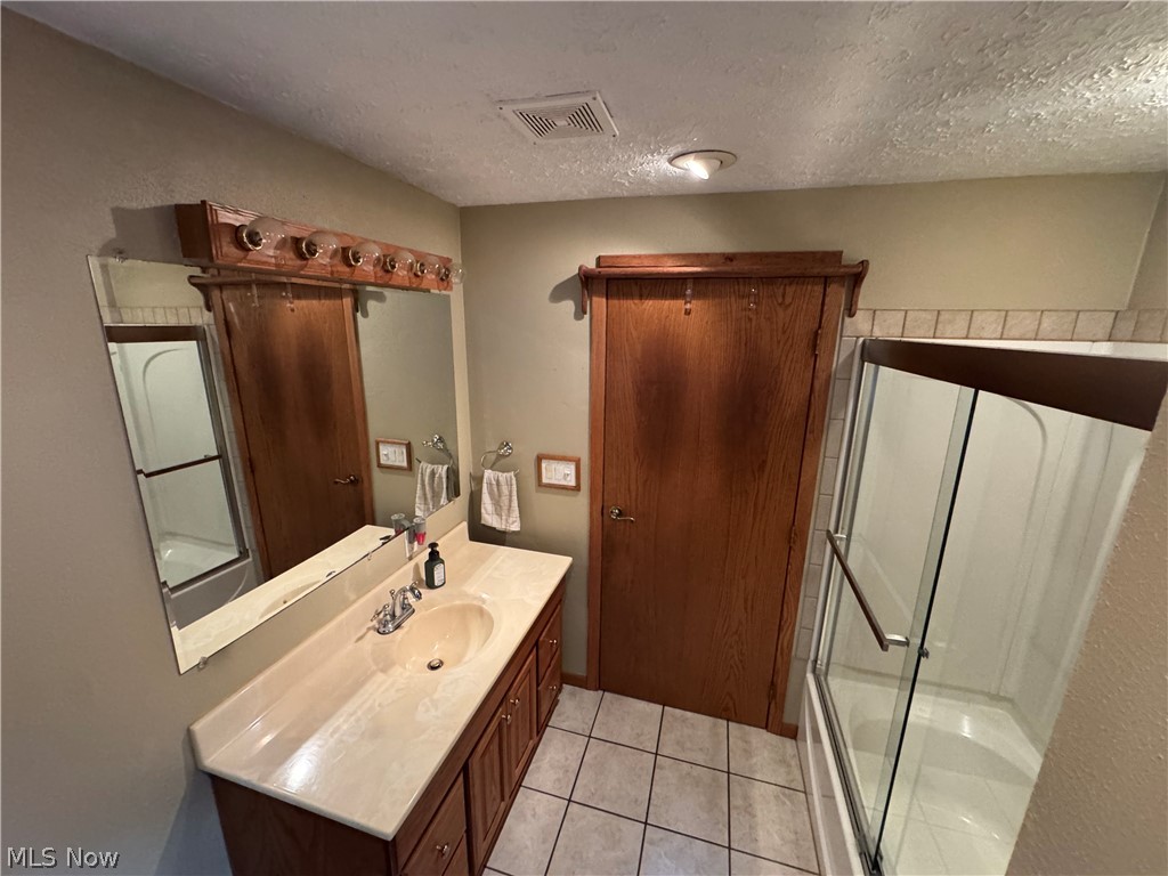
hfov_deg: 102.1
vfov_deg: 85.7
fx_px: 472
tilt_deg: -15.3
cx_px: 584
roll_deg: -0.7
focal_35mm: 14
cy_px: 438
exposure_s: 1/60
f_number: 2.2
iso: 800
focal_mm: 2.22
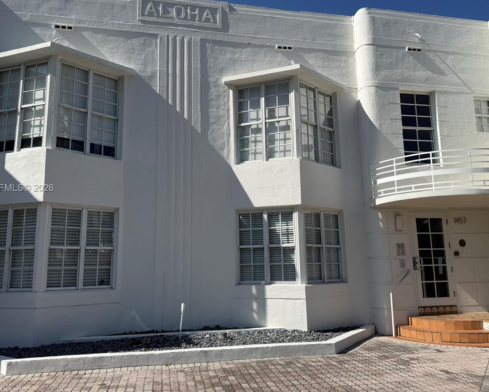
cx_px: 245
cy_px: 189
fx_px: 434
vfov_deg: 48.5
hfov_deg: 58.8
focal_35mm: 30
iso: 80
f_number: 1.78
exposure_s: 1/7353
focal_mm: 6.76
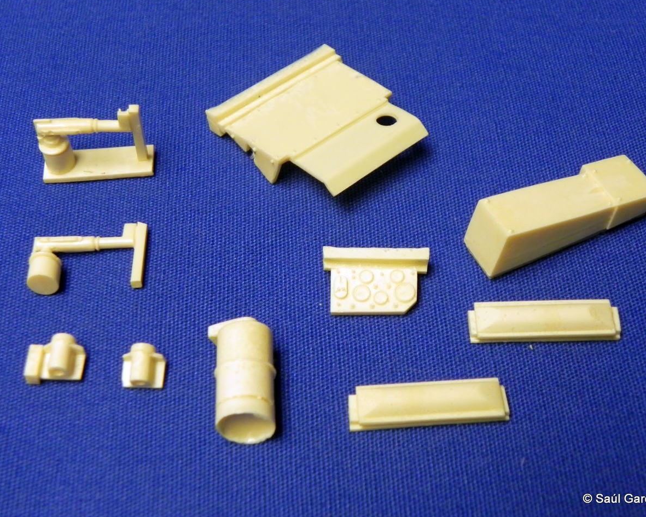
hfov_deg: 34.1
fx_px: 1052
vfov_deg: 27.6
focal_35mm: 55
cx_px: 340
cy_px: 257
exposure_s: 1/49.5
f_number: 3.5
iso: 400
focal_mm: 9.2
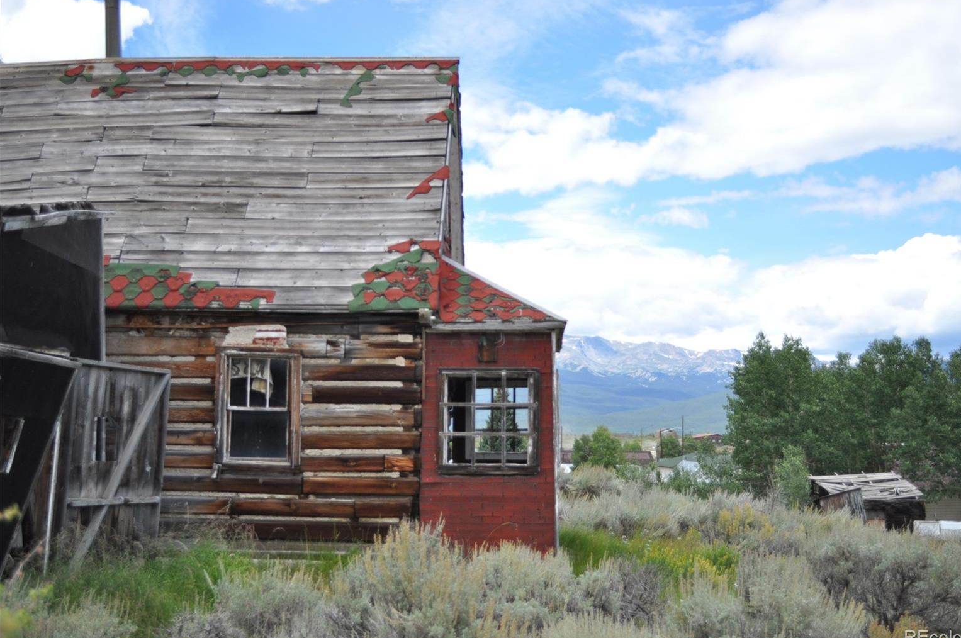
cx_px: 503
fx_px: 1173
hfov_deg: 44.5
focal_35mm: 44
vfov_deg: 30.4
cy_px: 316
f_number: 6.3
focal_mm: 28
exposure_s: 1/1600
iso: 400
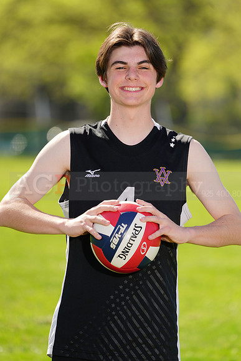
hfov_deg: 4.0
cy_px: 180
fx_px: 3432
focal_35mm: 342
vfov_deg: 6.0
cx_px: 120
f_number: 6.3
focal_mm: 342
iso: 64
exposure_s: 1/200
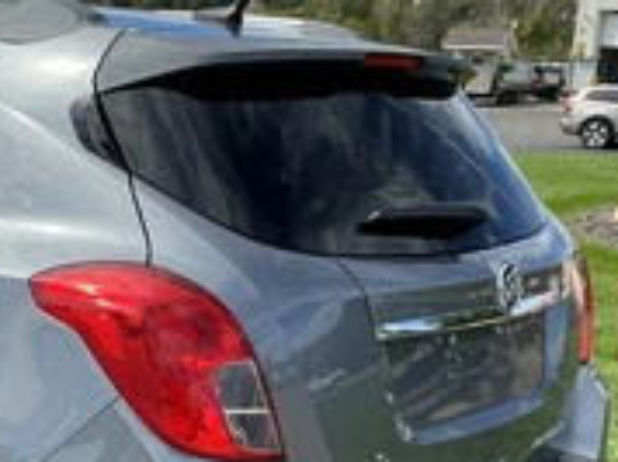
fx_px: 1123
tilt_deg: -15.4
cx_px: 59
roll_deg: -2.2
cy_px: 410
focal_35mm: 63
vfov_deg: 22.7
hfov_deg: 29.5
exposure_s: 1/962
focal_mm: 3
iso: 25
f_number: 1.8
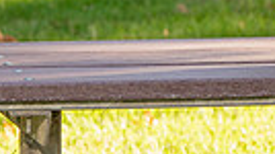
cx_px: 446
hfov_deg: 4.2
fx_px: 3722
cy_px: -25
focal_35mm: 511
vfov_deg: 2.4
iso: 200
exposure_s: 1/200
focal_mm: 82
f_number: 4
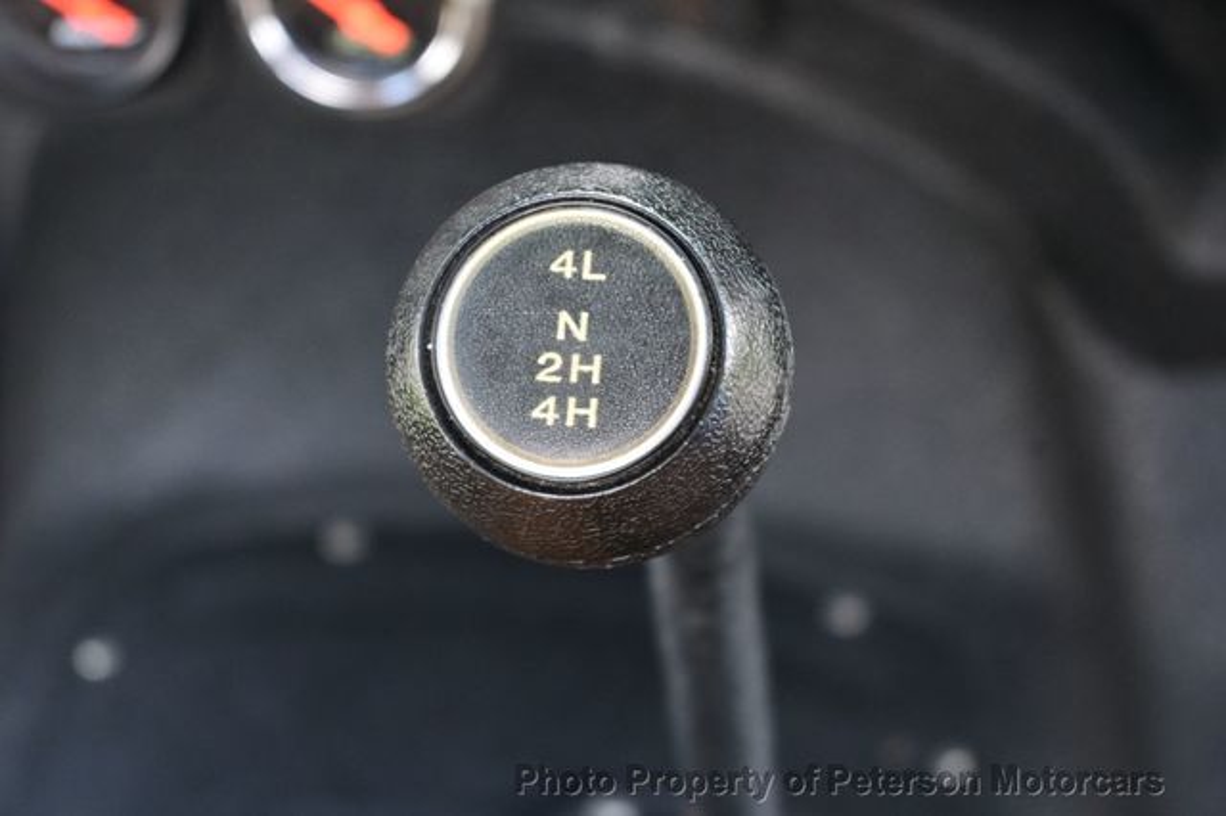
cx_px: 613
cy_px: 408
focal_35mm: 75
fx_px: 2553
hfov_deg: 27.0
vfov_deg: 18.2
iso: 900
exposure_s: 1/80
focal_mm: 50
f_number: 6.3
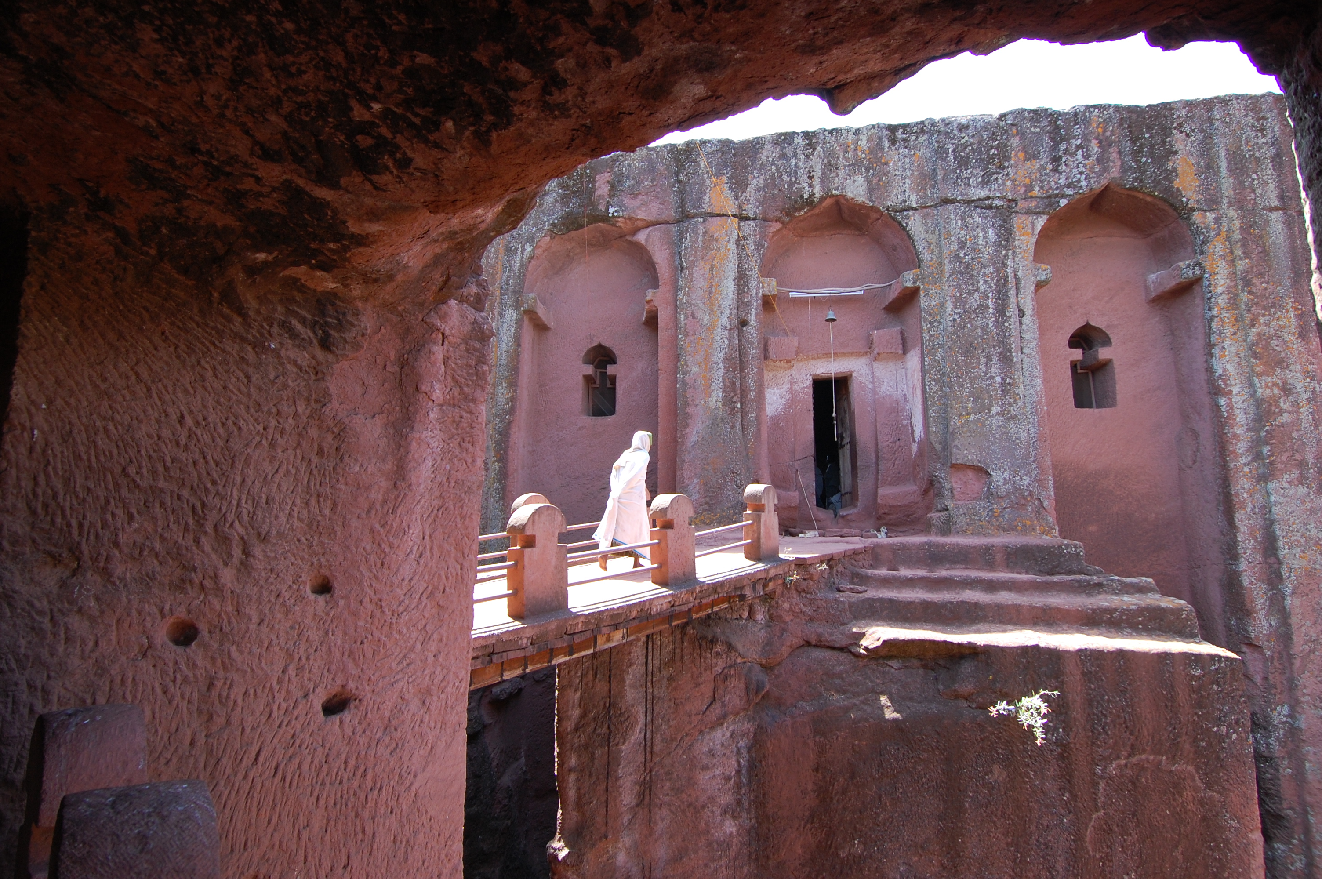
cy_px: 440
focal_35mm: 18
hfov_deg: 90.1
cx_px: 661
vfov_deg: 67.3
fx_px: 660
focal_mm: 12
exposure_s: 1/125
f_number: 5.6
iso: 360
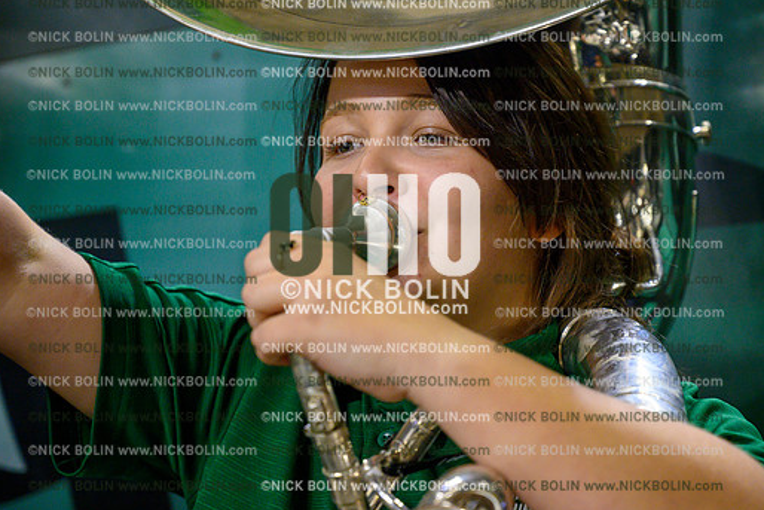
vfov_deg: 17.3
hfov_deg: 25.7
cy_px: 245
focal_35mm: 79
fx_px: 1677
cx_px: 375
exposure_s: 1/200
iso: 3200
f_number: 4.5
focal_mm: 70
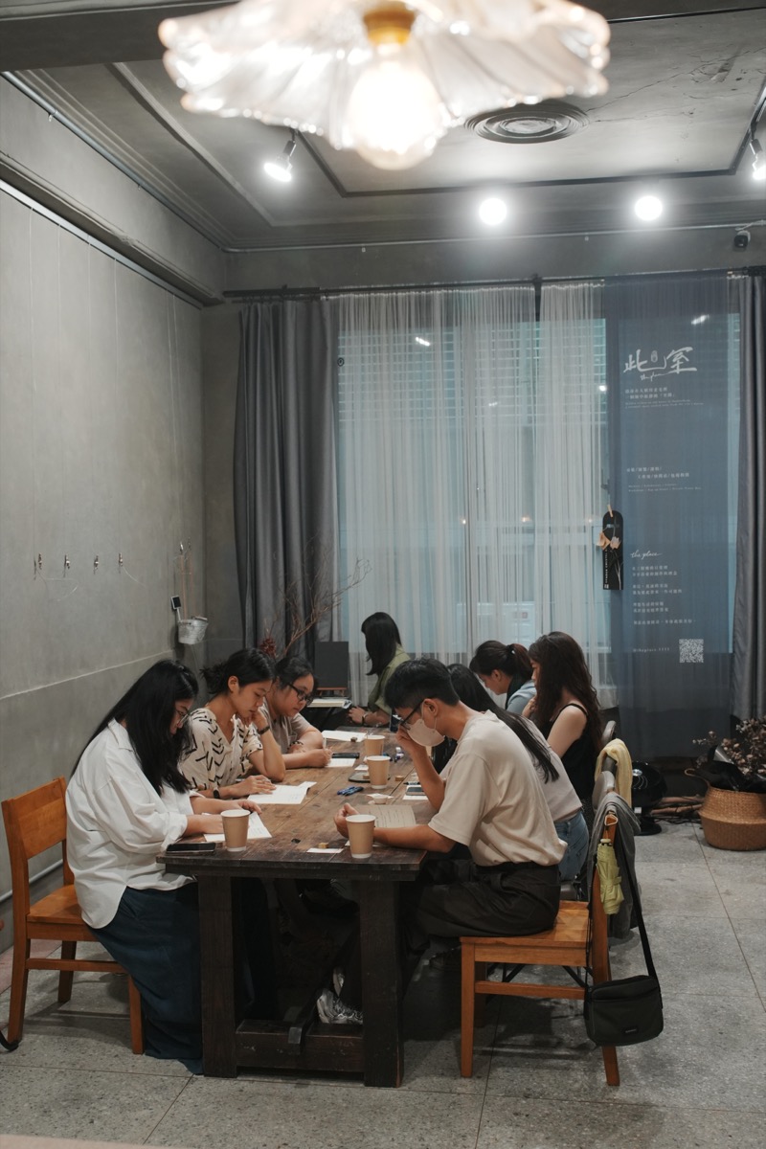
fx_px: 1117
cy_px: 574
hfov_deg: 37.9
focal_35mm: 35
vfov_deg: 54.4
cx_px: 383
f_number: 5.6
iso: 1600
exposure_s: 1/125
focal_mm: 35
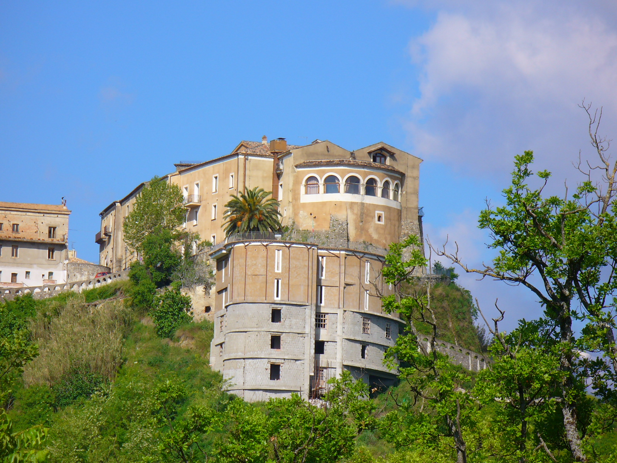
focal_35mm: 222
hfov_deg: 8.9
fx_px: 3957
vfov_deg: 6.7
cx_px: 308
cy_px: 232
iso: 64
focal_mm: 36.6
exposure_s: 1/160
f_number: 9
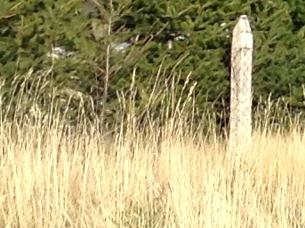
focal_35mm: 249
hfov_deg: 7.6
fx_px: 2193
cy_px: 12
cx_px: 600
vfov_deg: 6.0
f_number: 2.4
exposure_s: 1/864
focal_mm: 3.3
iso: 25
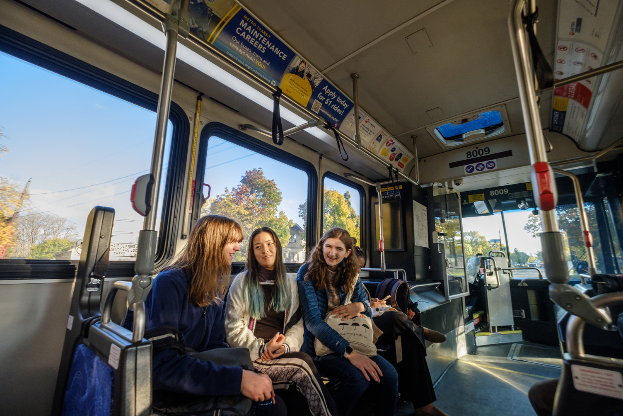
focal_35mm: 16
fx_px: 277
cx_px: 312
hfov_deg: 96.7
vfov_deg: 73.8
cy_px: 208
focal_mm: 10.5
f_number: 4
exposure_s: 1/125
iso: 500
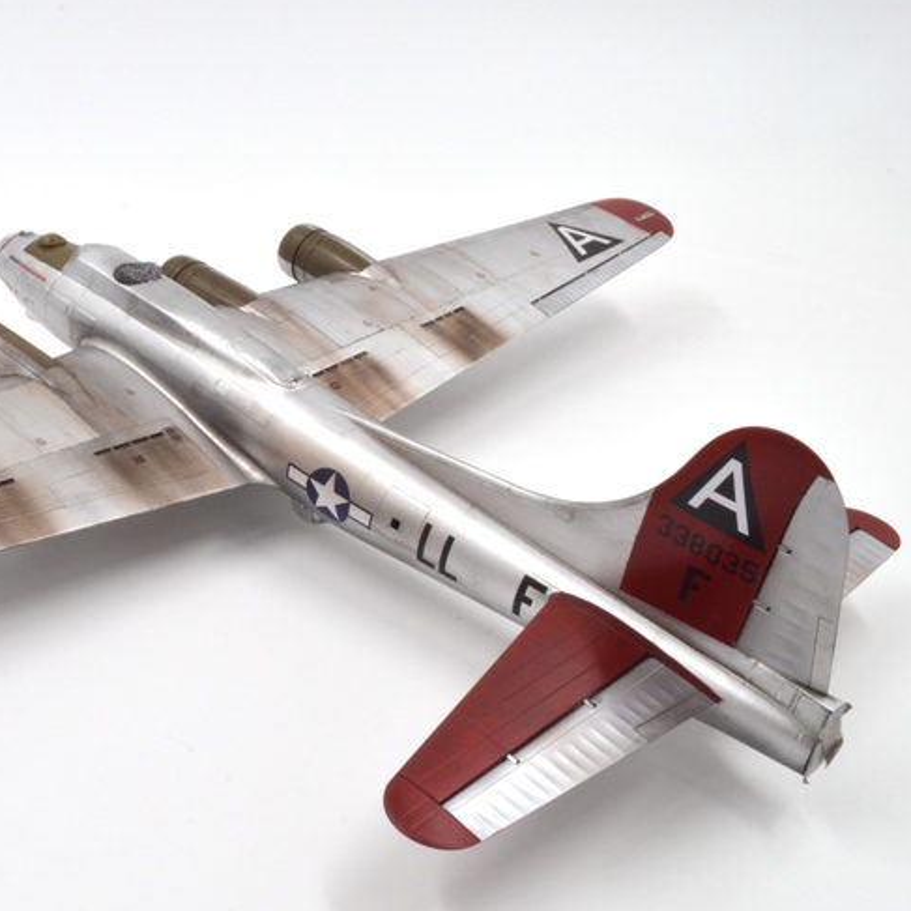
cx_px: 168
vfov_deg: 36.8
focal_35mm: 46
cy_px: 484
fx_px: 1370
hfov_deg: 35.5
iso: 400
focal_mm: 22
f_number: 25
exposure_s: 1/30
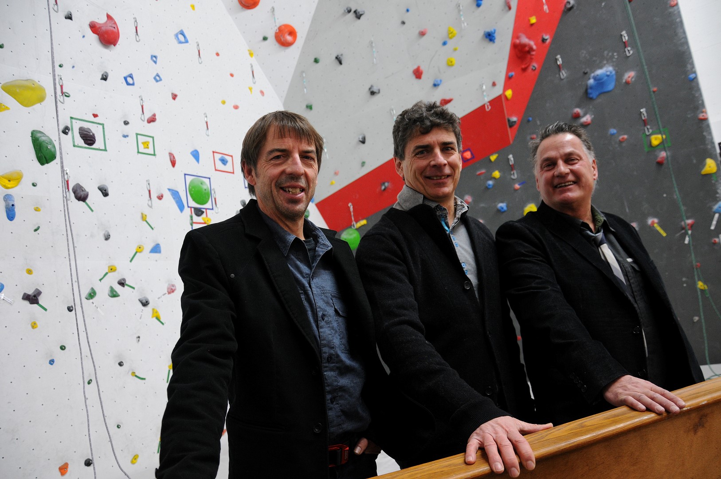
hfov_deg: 67.4
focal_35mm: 27
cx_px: 360
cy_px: 240
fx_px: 540
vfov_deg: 47.8
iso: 500
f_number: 3.5
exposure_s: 1/30
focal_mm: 18
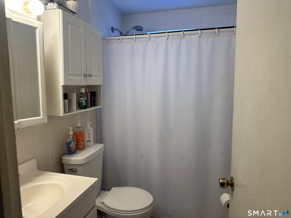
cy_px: 109
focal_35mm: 24
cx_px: 146
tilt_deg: -6.0
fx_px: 202
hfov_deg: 71.6
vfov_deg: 56.8
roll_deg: +0.1
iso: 125
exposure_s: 1/120
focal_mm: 6.86
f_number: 1.78
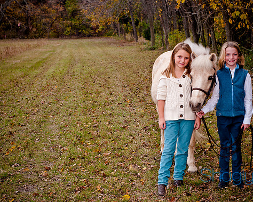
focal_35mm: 86
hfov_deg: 22.2
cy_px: 100
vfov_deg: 17.9
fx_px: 644
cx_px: 131
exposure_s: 1/125
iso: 200
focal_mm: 50
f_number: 5
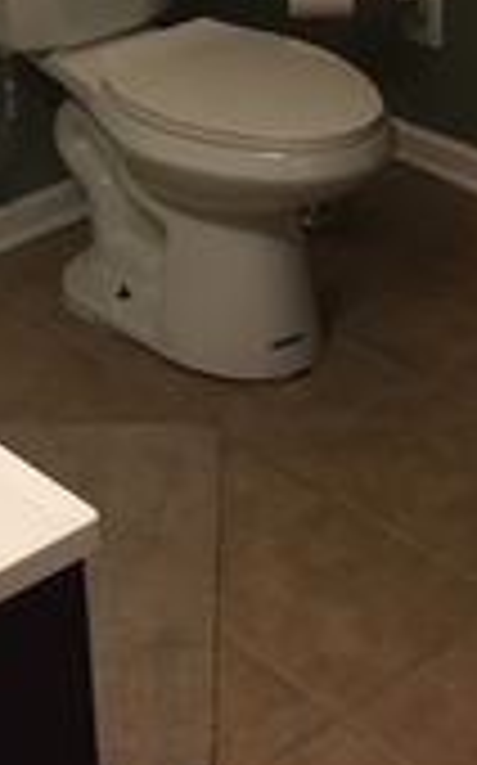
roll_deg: +4.1
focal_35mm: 87
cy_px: 40
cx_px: 40
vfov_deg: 23.1
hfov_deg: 14.8
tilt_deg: -19.3
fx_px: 1813
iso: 64
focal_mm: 4.15
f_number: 2.2
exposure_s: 1/30
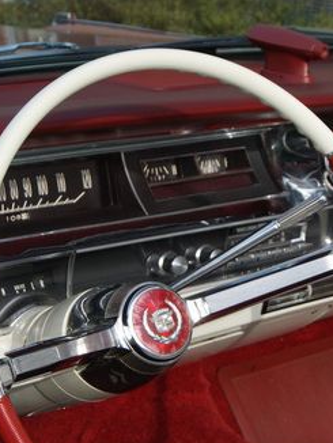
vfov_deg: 22.9
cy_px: 289
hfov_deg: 17.4
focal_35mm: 85
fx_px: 1089
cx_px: 196
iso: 100
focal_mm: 30
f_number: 9
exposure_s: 1/125
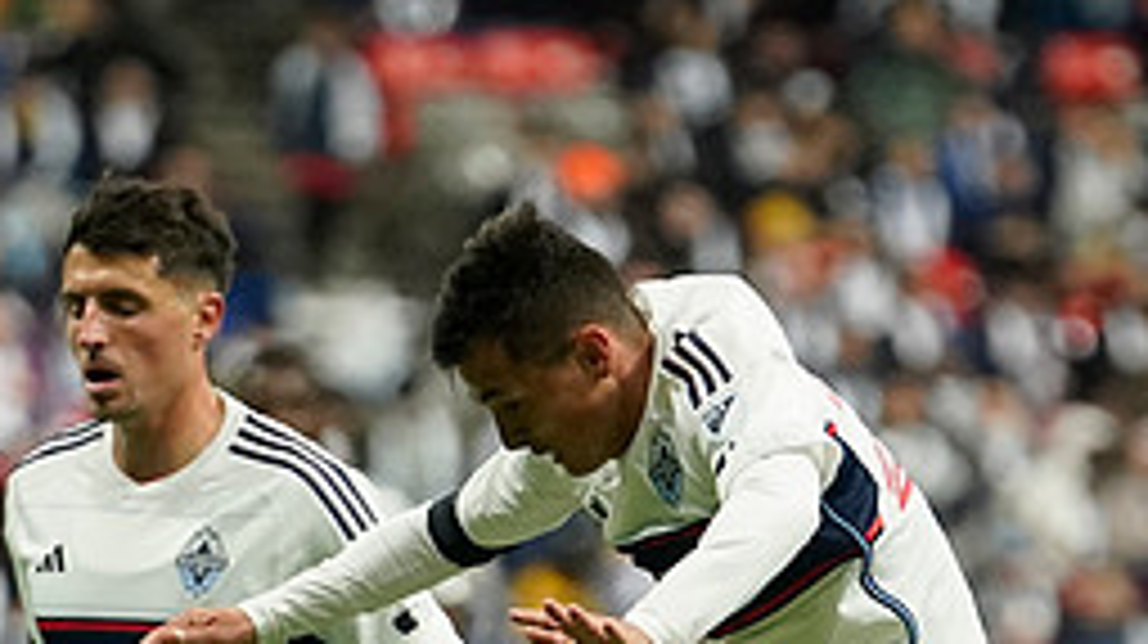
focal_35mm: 519
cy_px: 937
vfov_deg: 2.3
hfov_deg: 4.2
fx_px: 15787
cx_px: 533
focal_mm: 280
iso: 5000
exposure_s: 1/2000
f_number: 4
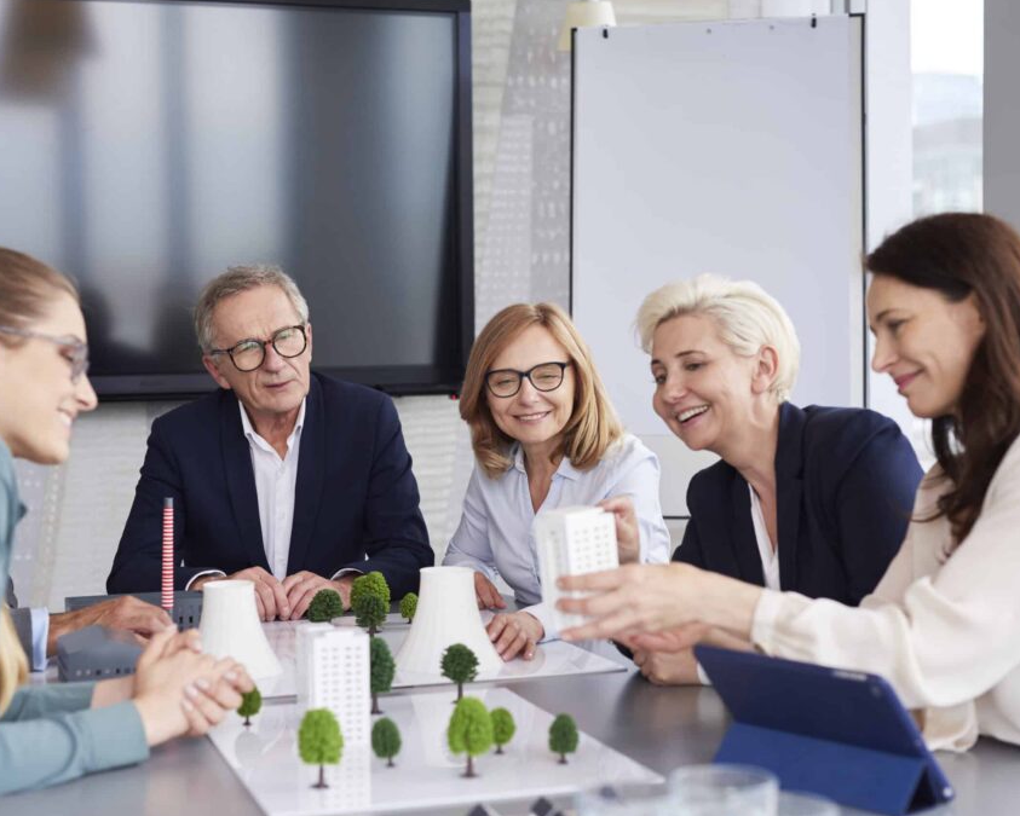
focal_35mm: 57
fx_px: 1721
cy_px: 410
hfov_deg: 33.0
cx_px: 469
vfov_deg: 26.7
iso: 160
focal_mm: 50
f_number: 3.5
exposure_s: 1/125
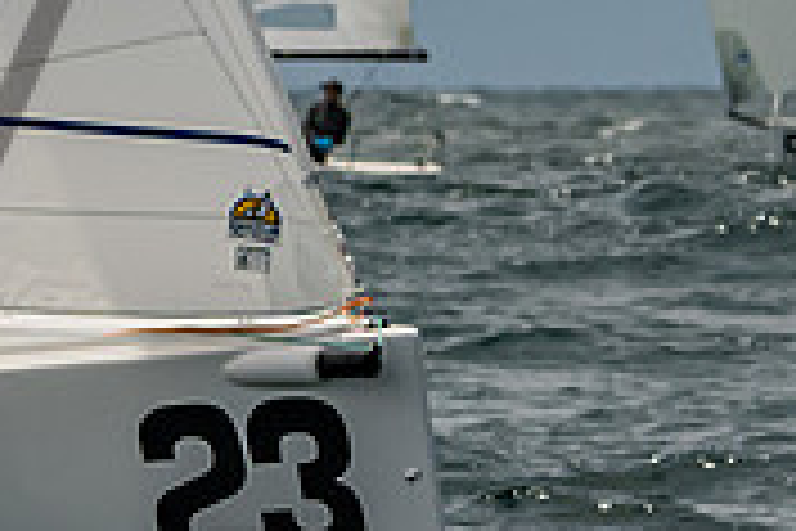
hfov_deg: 2.0
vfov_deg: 1.3
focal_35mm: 1052
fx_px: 23259
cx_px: -989
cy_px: 223
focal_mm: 180
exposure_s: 1/2500
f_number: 6.3
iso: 400
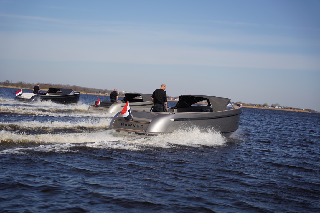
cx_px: 160
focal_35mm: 67
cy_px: 106
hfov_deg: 30.2
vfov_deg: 20.4
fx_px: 593
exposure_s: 1/2000
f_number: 3.5
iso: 100
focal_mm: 66.7
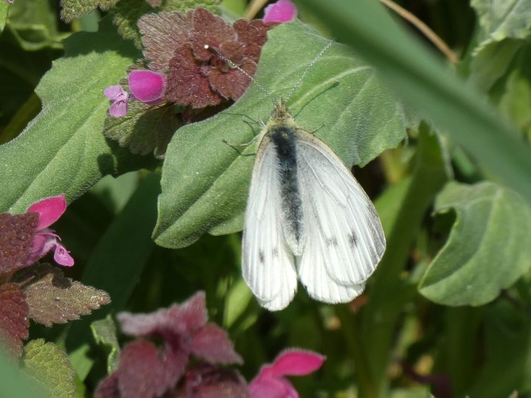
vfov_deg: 2.8
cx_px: 266
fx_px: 8147
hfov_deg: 3.7
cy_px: 199
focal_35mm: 531
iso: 80
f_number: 5.6
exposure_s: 1/160
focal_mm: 95.2
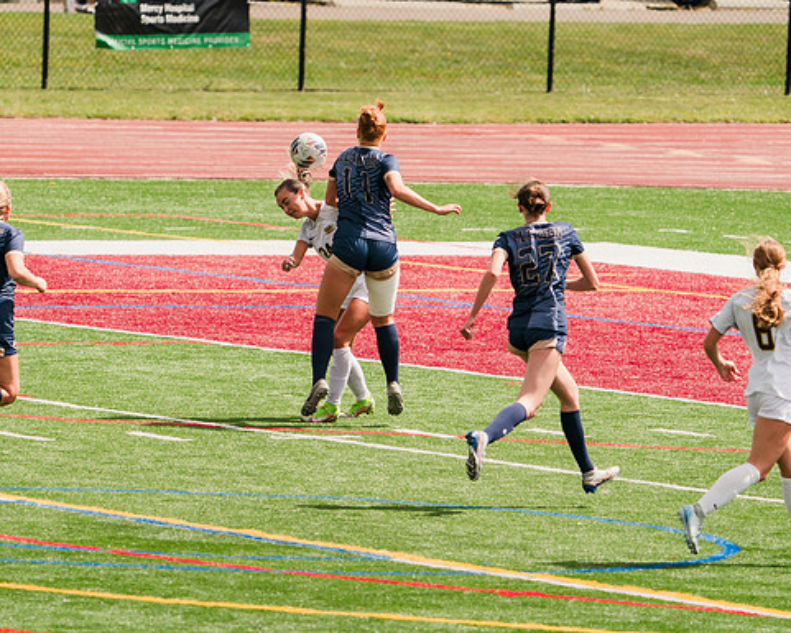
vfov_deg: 3.1
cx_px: 350
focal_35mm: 498
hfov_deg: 3.9
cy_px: 248
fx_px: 11661
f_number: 6.3
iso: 400
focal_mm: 332
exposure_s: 1/1600
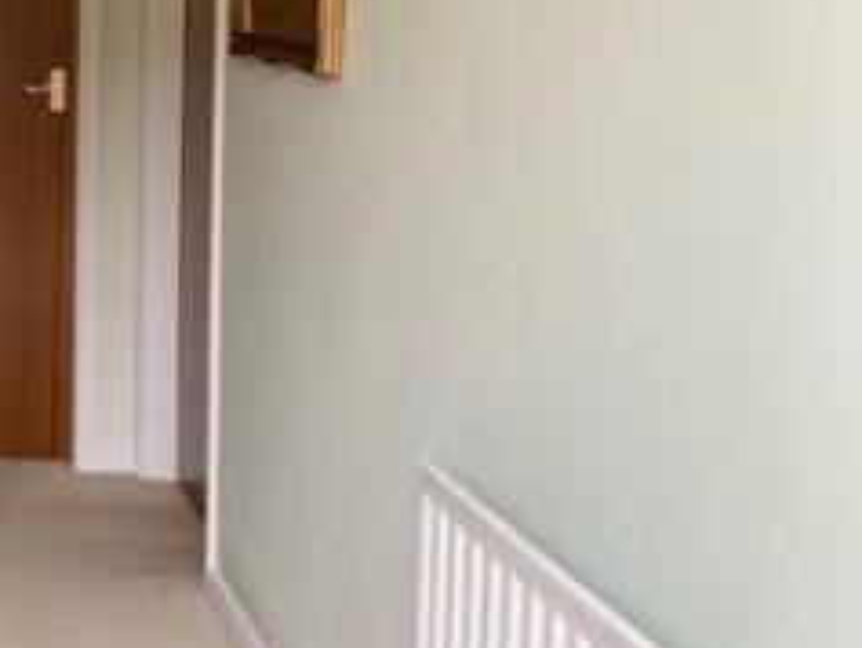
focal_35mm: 64
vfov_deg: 22.6
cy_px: 126
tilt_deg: -6.2
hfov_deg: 26.8
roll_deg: +0.2
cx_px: -169
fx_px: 1595
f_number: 1.8
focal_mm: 4.25
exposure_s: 1/52
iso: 400
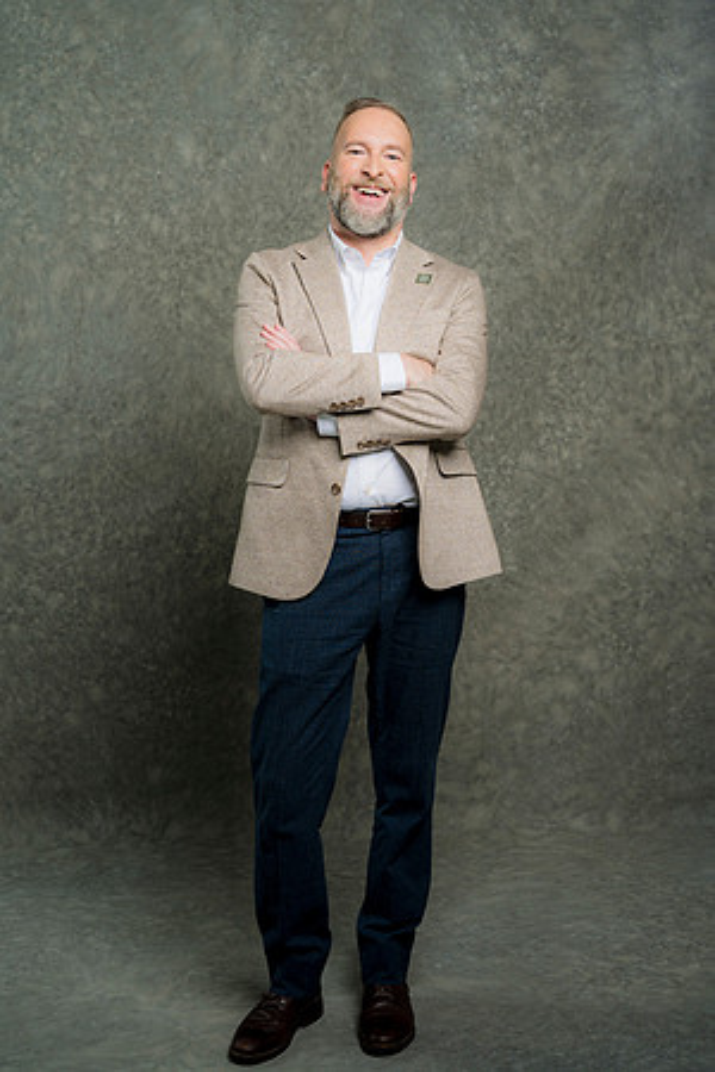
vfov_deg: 36.2
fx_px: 1638
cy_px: 536
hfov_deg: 24.6
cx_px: 358
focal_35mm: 55
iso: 125
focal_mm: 55
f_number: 4
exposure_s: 1/160
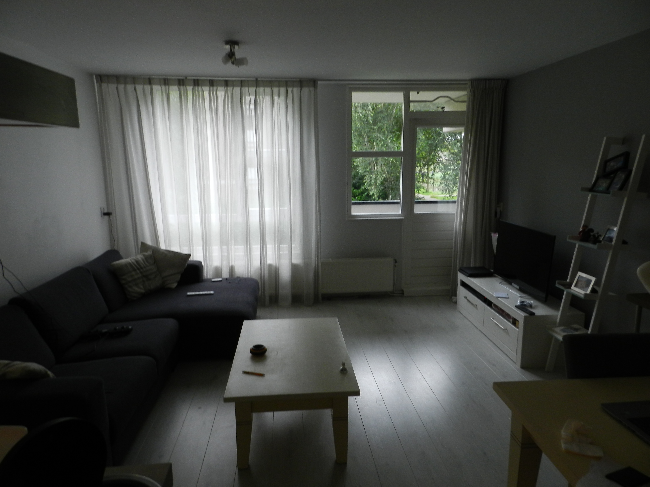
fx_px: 432
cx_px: 325
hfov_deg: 73.9
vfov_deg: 58.9
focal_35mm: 23
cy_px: 244
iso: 220
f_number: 3.4
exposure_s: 1/30
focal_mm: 4
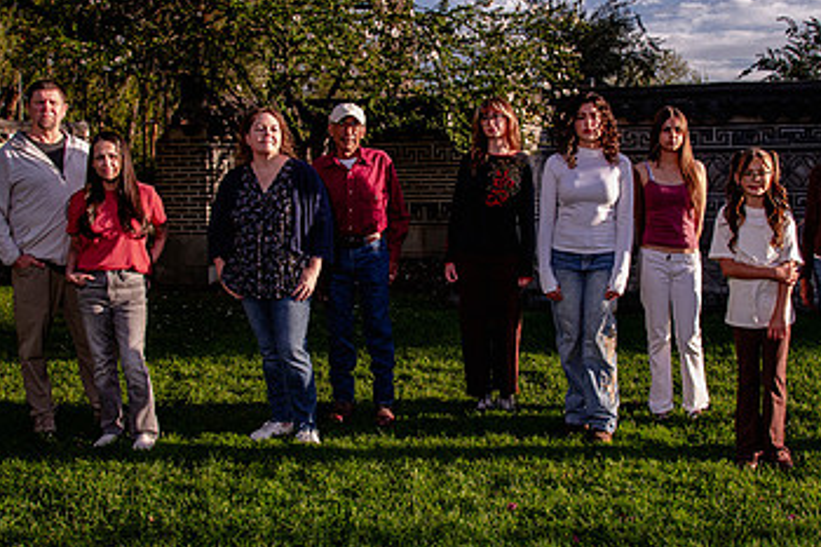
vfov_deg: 30.4
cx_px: 444
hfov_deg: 44.5
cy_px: 237
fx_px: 1003
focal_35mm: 44
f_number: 9
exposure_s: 1/400
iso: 640
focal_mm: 24
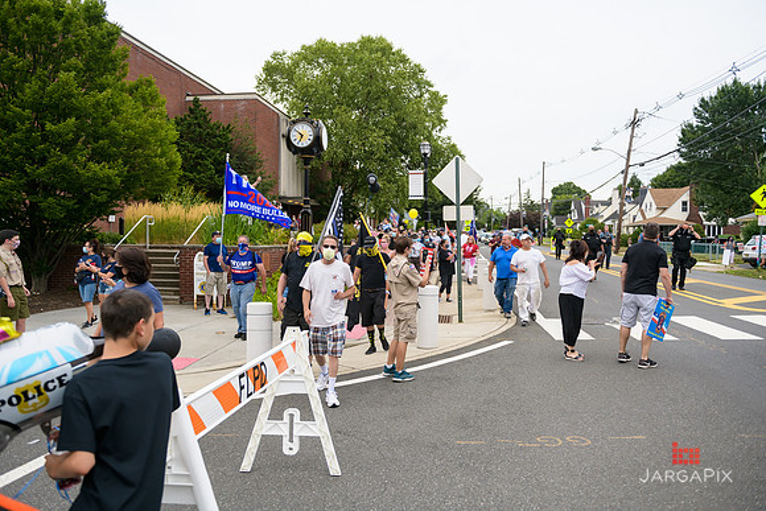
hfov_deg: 67.4
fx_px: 575
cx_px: 383
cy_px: 256
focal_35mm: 27
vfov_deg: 48.0
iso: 200
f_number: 3.2
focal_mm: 27
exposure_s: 1/640
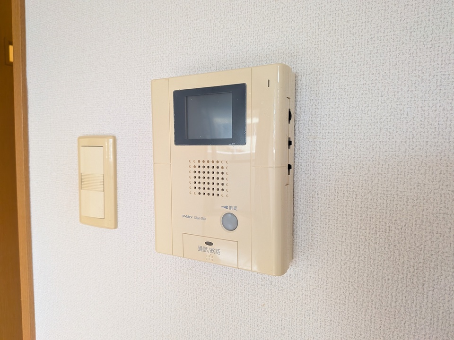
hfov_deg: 71.6
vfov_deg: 56.8
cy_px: 170
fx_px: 315
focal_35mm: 24
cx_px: 227
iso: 229
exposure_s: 1/120
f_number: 1.7
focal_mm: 4.53
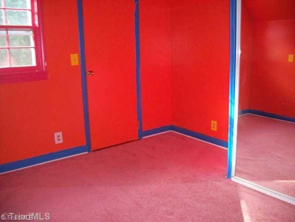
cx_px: 148
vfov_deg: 44.2
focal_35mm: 32
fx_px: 273
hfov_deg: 56.8
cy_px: 111
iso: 250
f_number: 2.9
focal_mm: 5.7
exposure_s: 1/30
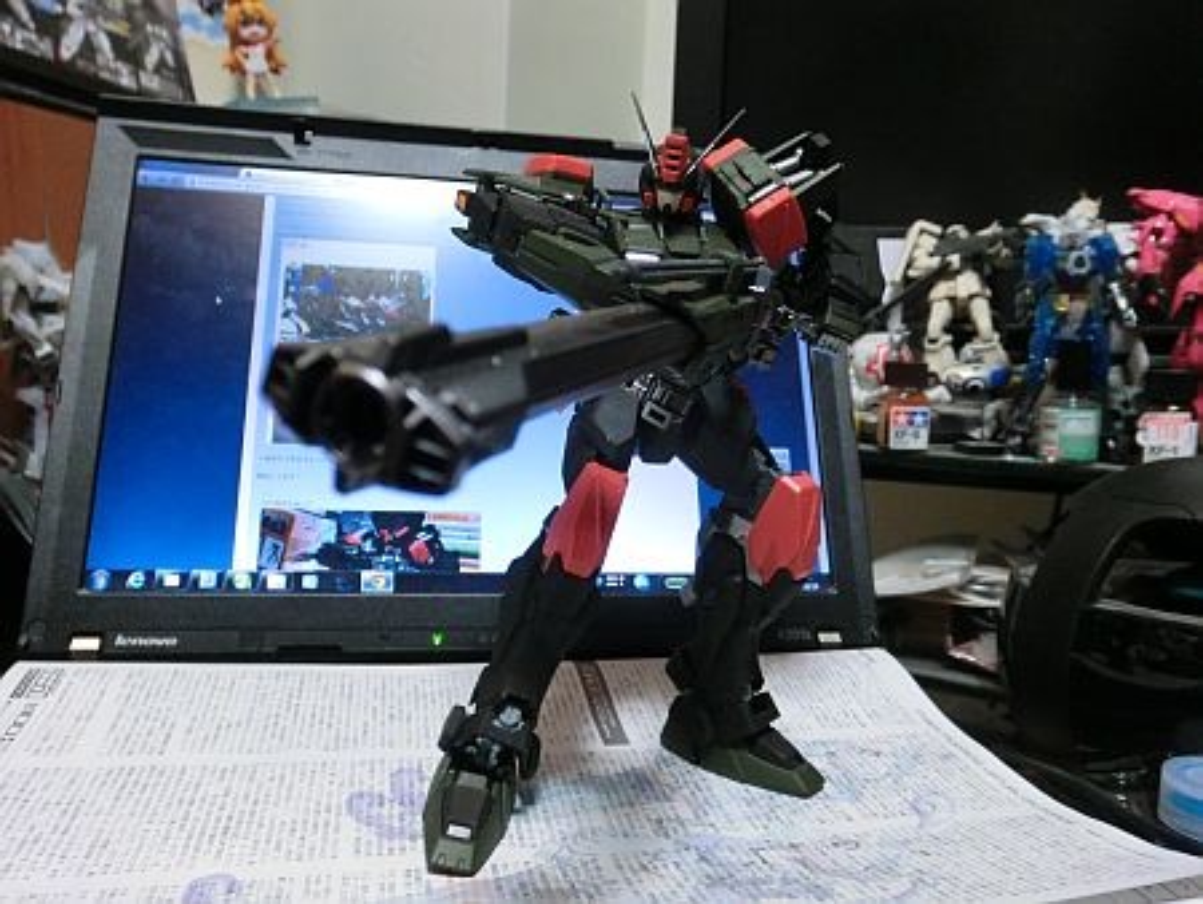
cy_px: 452
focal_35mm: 28
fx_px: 974
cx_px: 602
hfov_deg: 63.4
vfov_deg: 49.8
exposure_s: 1/60
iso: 800
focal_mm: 5
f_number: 3
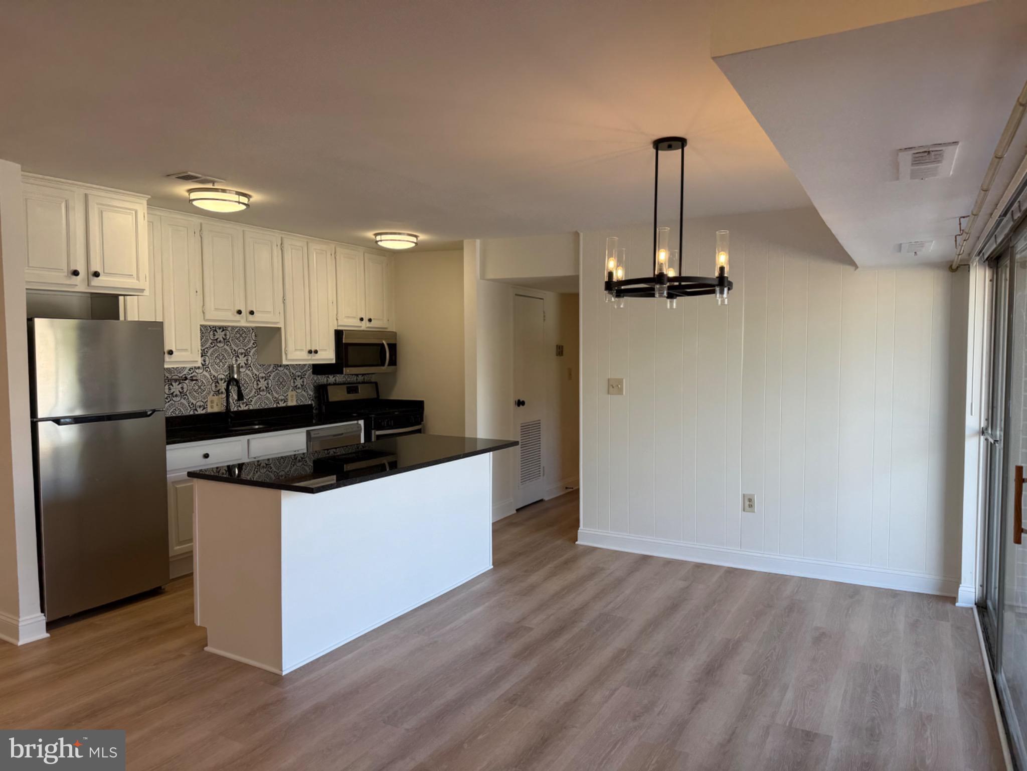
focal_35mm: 24
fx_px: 712
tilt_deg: -3.0
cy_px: 386
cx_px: 514
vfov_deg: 56.8
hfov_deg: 71.6
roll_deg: +0.2
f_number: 1.78
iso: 80
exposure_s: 1/248
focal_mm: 6.76
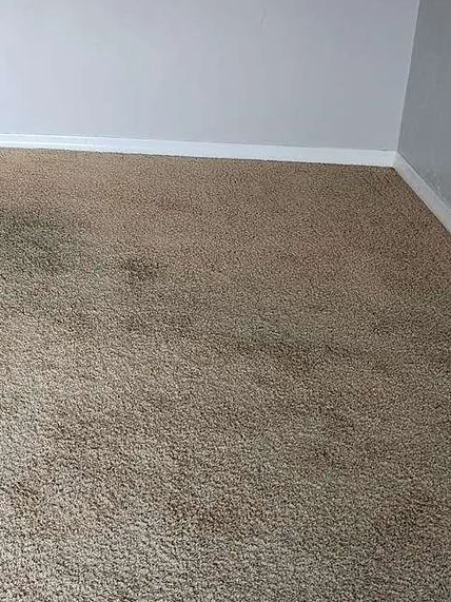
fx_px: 956
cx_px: -61
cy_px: 118
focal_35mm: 55
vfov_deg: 33.9
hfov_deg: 24.5
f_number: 1.8
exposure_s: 1/120
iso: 400
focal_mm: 5.4
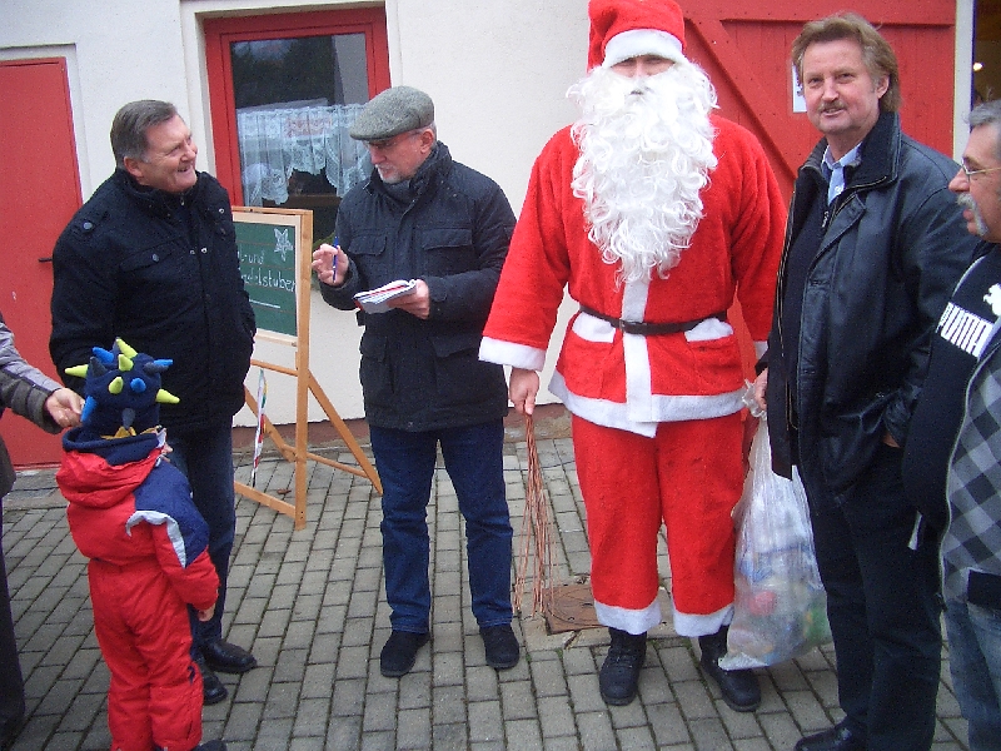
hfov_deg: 52.6
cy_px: 376
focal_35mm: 35
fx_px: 1012
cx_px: 500
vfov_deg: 40.7
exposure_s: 1/125
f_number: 2.6
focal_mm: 5.8
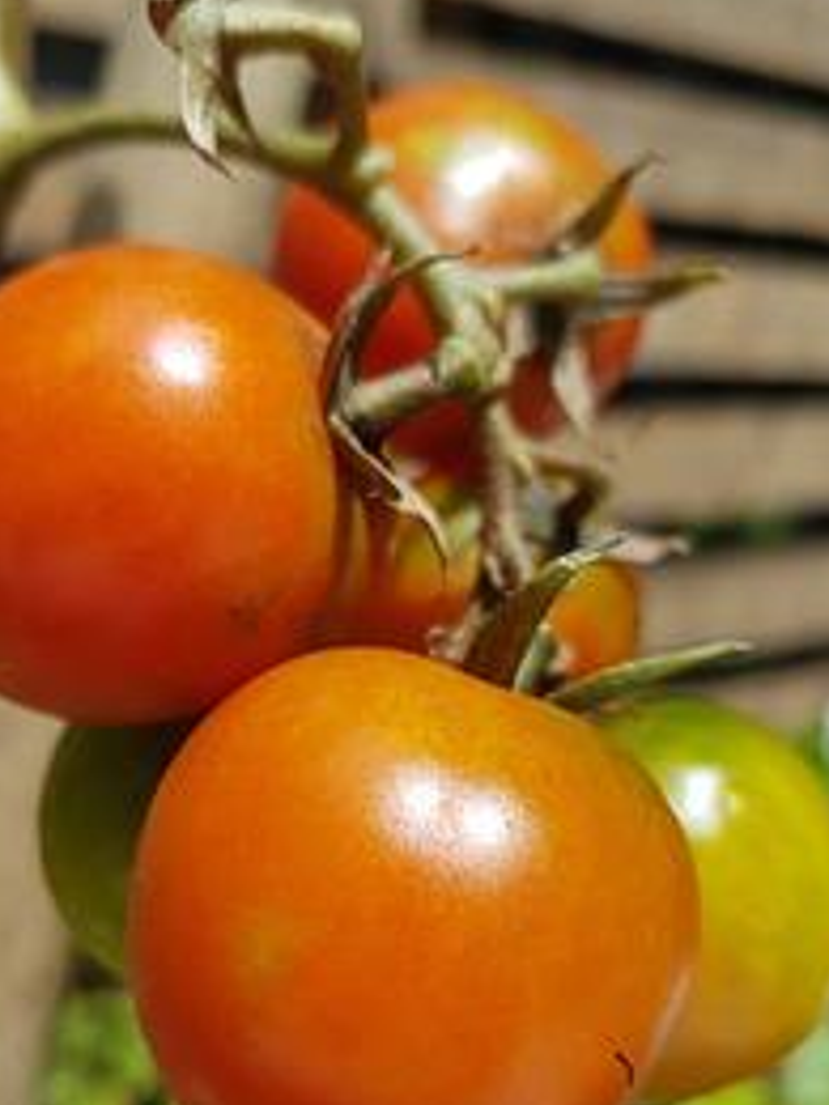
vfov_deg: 45.9
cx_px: 353
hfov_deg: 35.9
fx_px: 1277
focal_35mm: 40
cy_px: 761
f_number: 1.7
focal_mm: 4.2
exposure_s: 1/2824
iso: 40
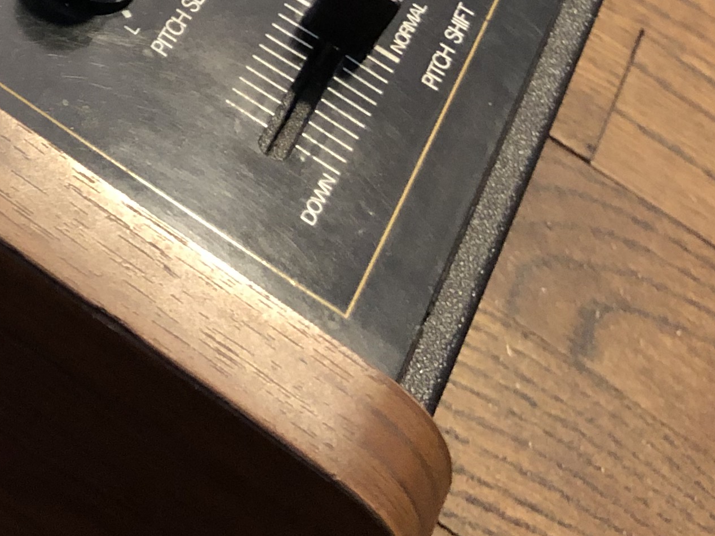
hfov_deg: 20.3
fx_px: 1838
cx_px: -198
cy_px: -212
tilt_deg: -42.1
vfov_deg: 15.6
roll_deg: -19.5
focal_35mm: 89
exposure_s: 1/4
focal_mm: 3.99
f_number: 1.8
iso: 80
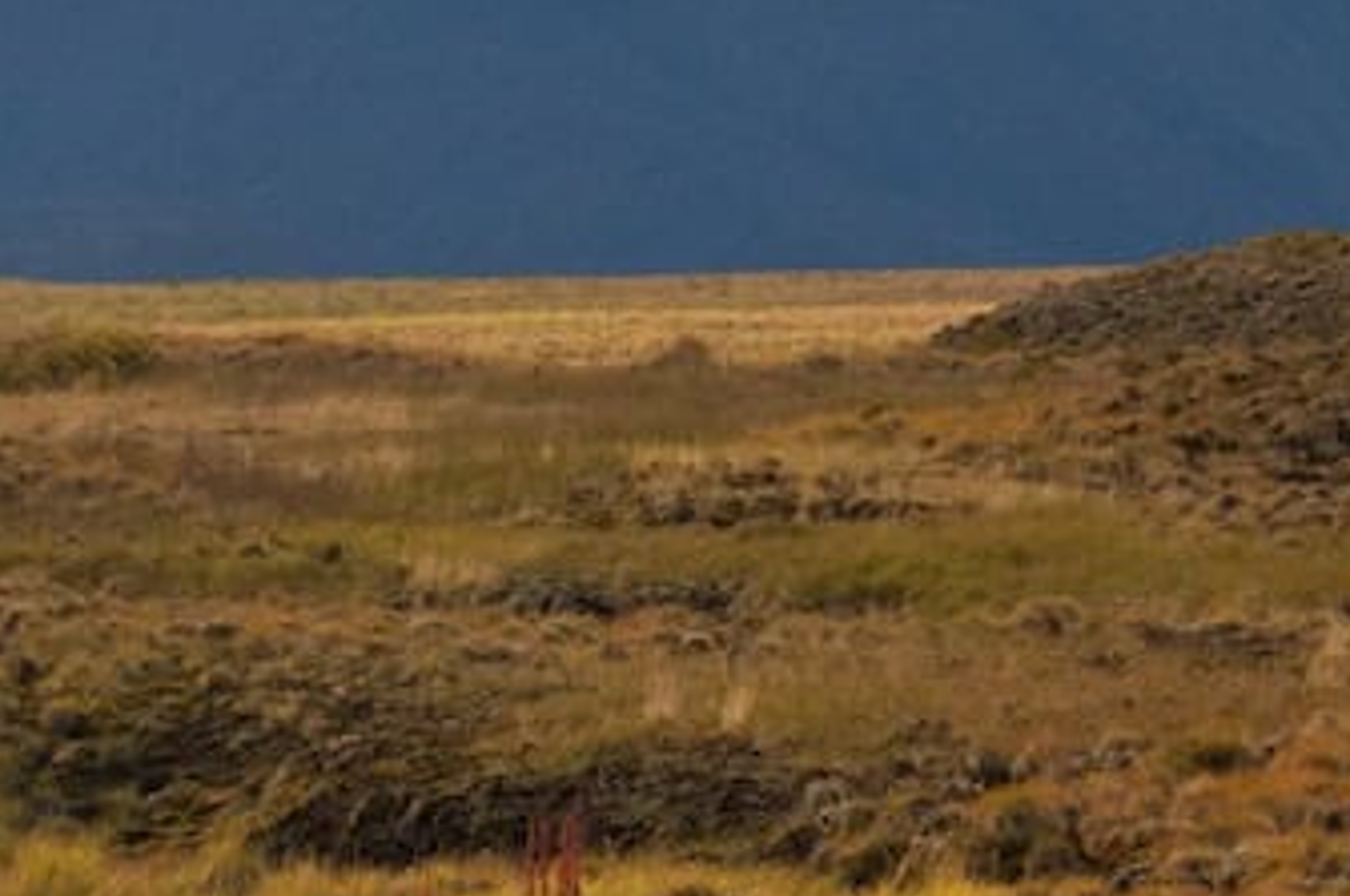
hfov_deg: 2.7
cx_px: 880
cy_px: 1081
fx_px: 29095
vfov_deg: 1.8
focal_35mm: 777
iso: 500
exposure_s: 1/160
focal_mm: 116
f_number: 16
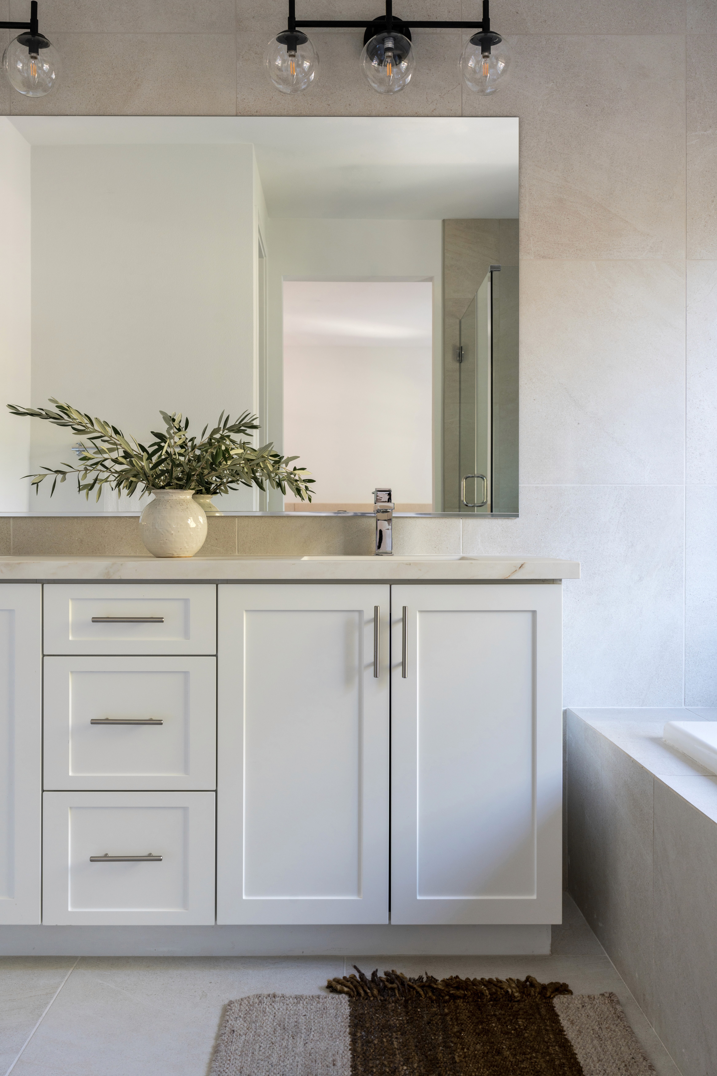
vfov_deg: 53.1
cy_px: 538
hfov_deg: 36.9
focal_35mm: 36
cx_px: 358
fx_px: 1075
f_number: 9
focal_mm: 36
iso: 400
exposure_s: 1/4
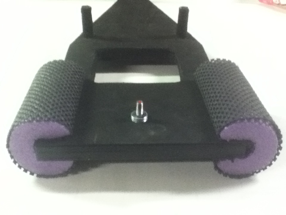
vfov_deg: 44.2
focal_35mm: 32
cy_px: 108
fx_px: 264
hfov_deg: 56.8
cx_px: 143
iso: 640
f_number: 2.4
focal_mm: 3.85
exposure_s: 1/20
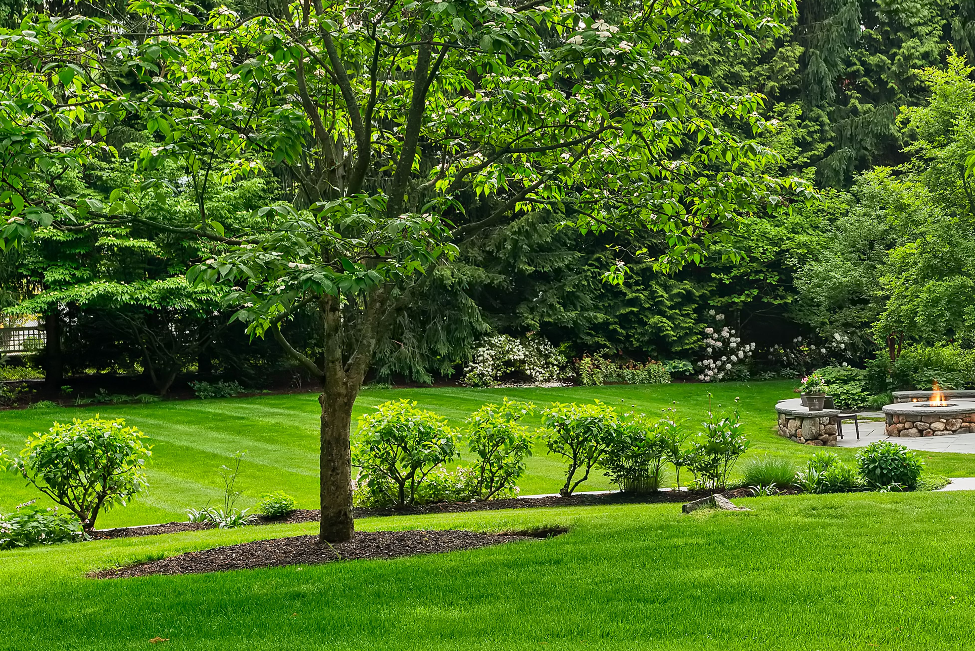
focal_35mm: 71
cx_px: 918
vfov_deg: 19.2
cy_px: 300
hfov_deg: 27.2
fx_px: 1923
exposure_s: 3.2
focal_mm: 35
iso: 125
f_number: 8
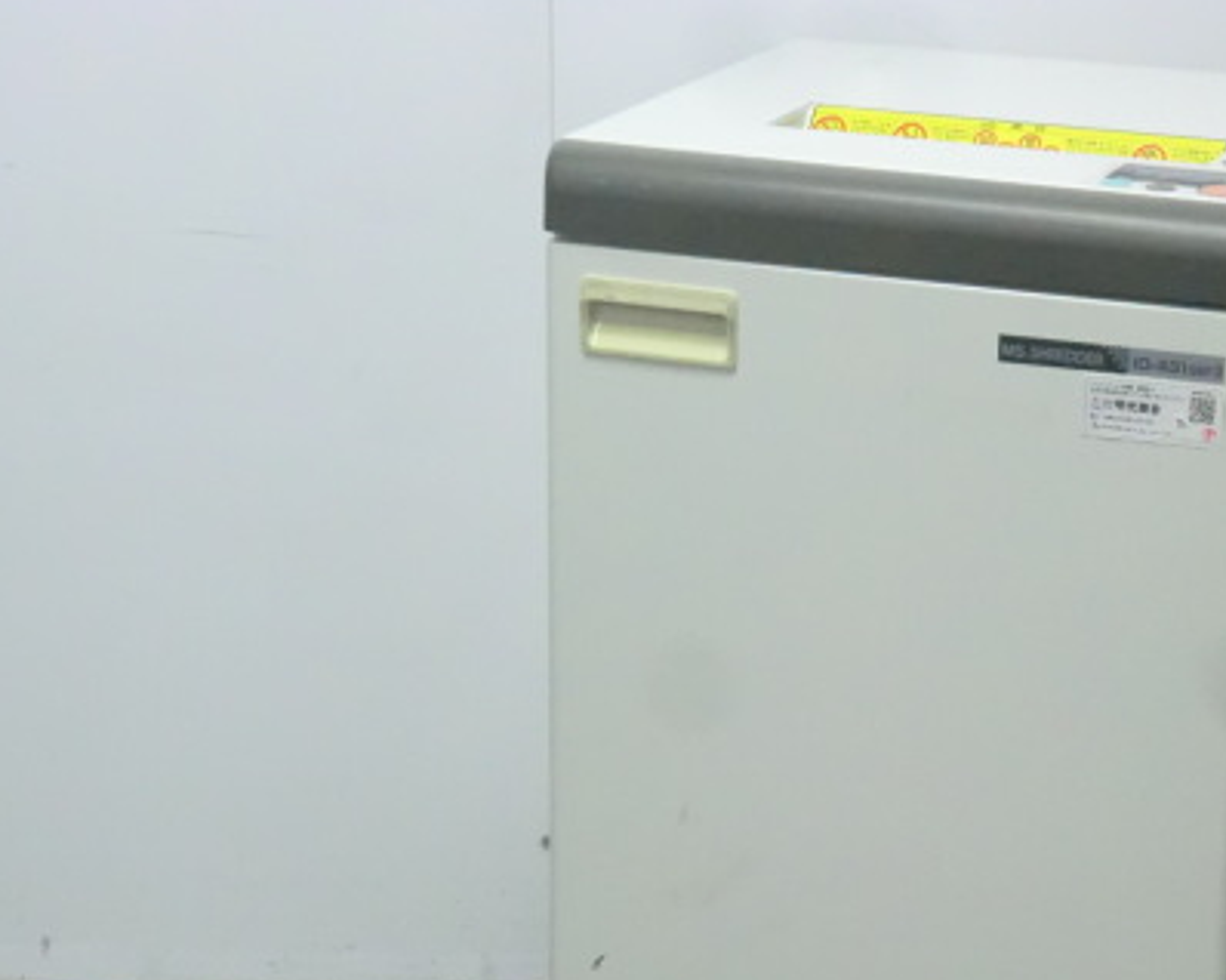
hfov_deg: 18.7
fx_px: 3699
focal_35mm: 102
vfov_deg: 15.0
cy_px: 727
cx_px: 924
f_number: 5.3
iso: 800
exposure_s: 1/30
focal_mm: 11.7
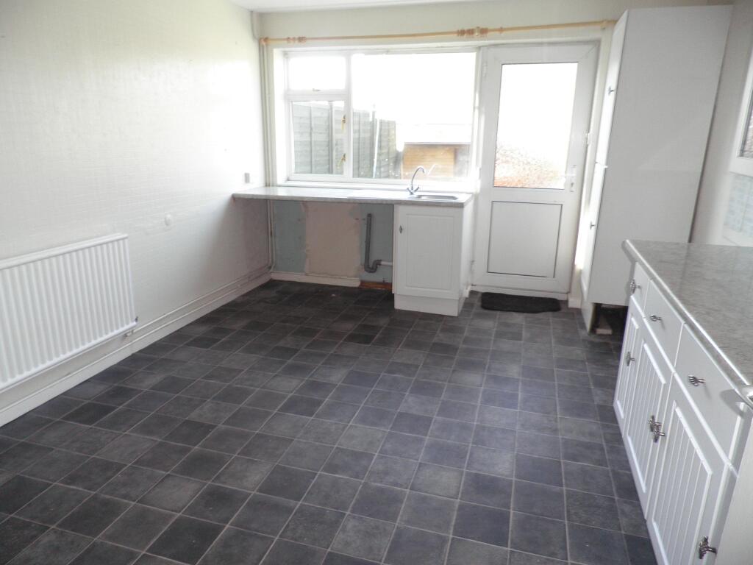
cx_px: 376
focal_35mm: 24
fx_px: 522
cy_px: 282
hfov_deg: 71.6
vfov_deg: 56.8
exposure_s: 1/30
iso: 125
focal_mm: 4.3
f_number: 3.3
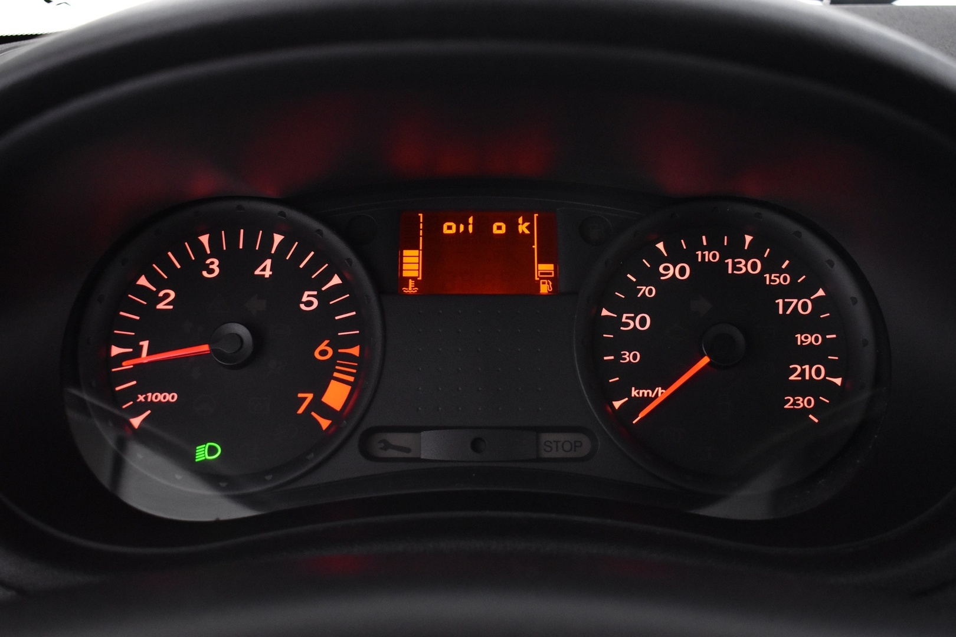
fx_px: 996
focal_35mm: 38
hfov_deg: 51.3
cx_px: 478
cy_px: 318
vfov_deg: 35.5
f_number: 4
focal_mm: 25
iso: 3200
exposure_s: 1/40
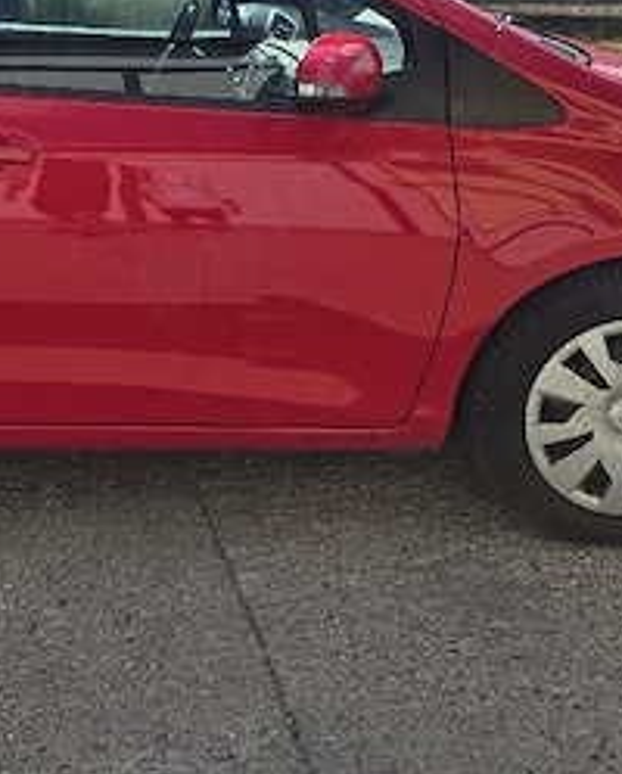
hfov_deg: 27.0
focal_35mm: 54
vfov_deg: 34.0
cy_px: 190
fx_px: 1240
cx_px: 34
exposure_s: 1/1000
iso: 12
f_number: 1.7
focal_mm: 6.3
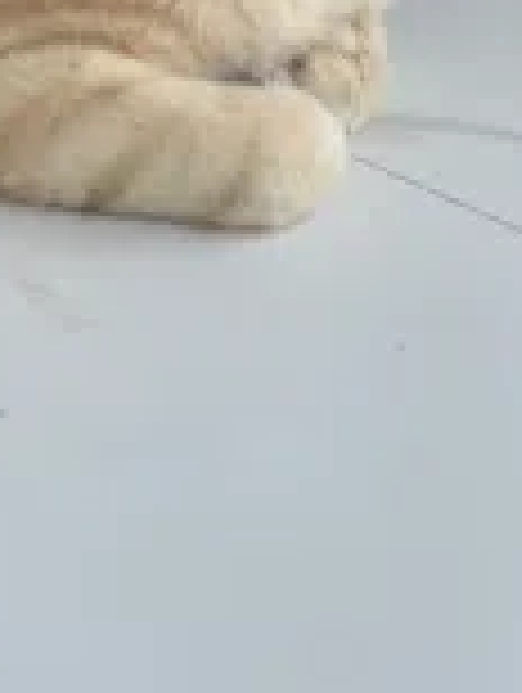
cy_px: 9
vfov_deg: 14.4
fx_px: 2707
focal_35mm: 135
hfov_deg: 10.8
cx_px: -108
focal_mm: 6
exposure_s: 1/122
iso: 80
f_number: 2.4
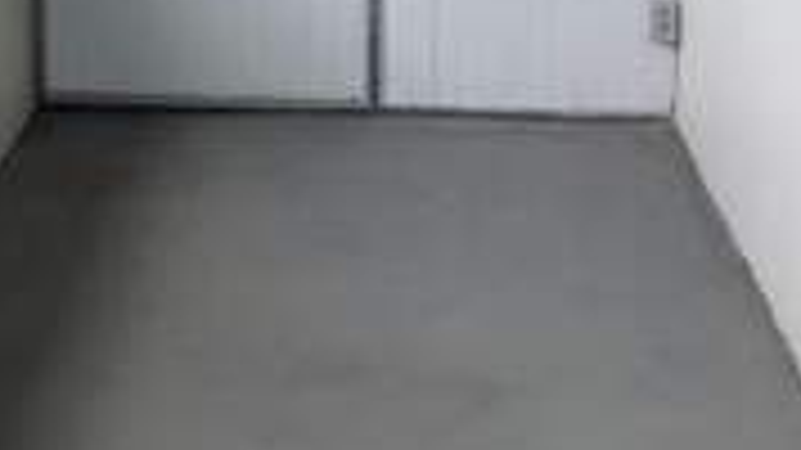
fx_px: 1932
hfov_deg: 22.8
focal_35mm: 91
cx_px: 58
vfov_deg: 12.8
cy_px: -160
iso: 25
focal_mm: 3.3
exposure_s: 1/144
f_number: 2.4
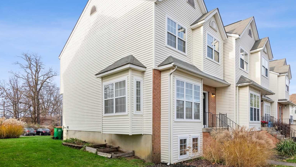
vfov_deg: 47.7
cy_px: 78
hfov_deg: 76.3
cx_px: 152
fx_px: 188
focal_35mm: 24
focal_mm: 22
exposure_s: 1/100
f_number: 8
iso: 200
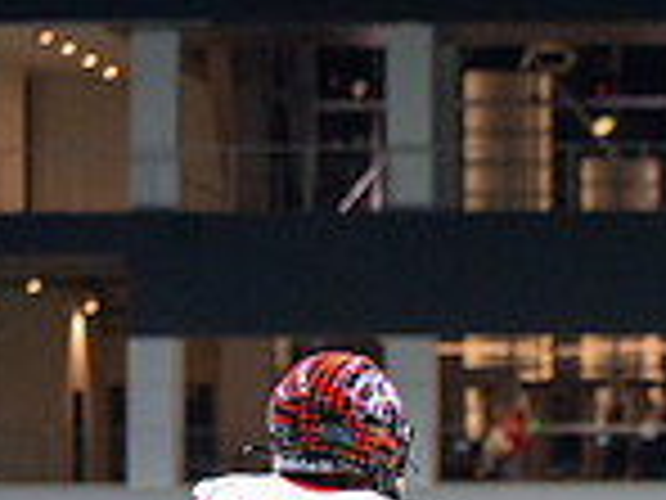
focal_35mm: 341
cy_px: 776
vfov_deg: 4.3
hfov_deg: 5.7
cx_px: 1168
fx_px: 6561
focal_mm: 83
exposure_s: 1/800
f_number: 2.8
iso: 2000
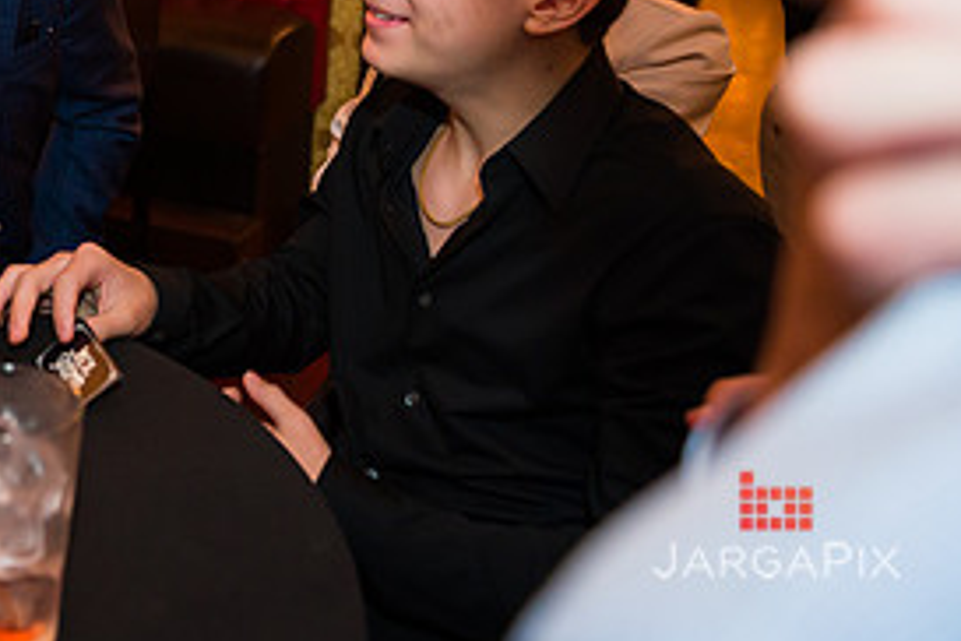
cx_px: -31
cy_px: -24
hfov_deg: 34.3
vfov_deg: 24.6
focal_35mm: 52
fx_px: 1388
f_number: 3.2
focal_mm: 24
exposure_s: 1/200
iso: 1250
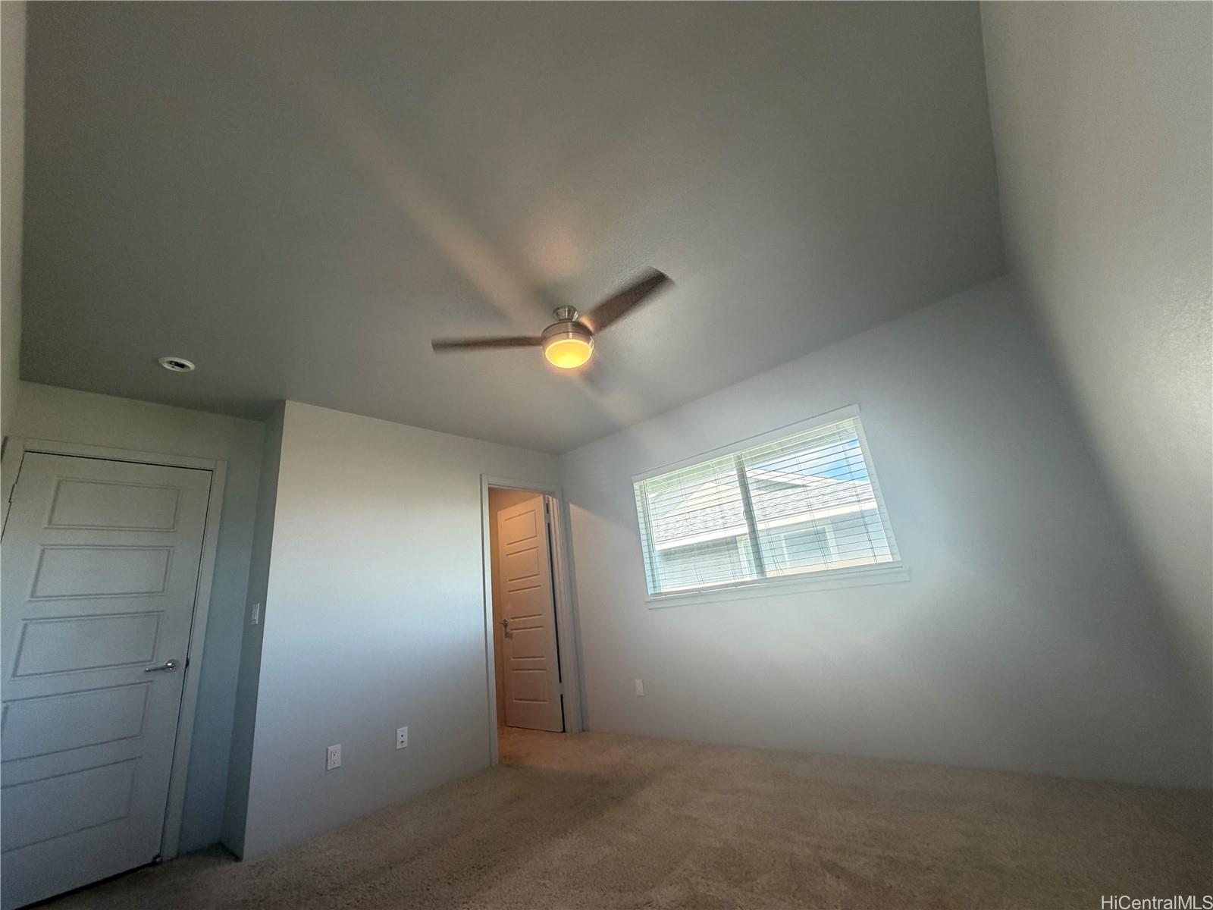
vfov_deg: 85.7
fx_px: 491
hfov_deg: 102.1
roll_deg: +6.6
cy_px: 455
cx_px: 606
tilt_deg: +19.0
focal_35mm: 14
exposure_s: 1/120
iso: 200
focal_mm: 2.22
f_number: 2.2
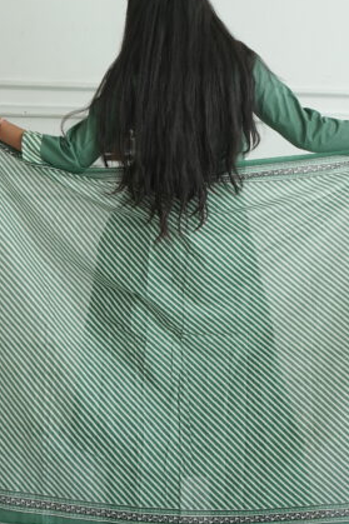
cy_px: 44
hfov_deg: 18.7
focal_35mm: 73
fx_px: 1062
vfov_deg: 26.7
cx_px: 166
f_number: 5.6
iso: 200
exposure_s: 1/100
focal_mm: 34
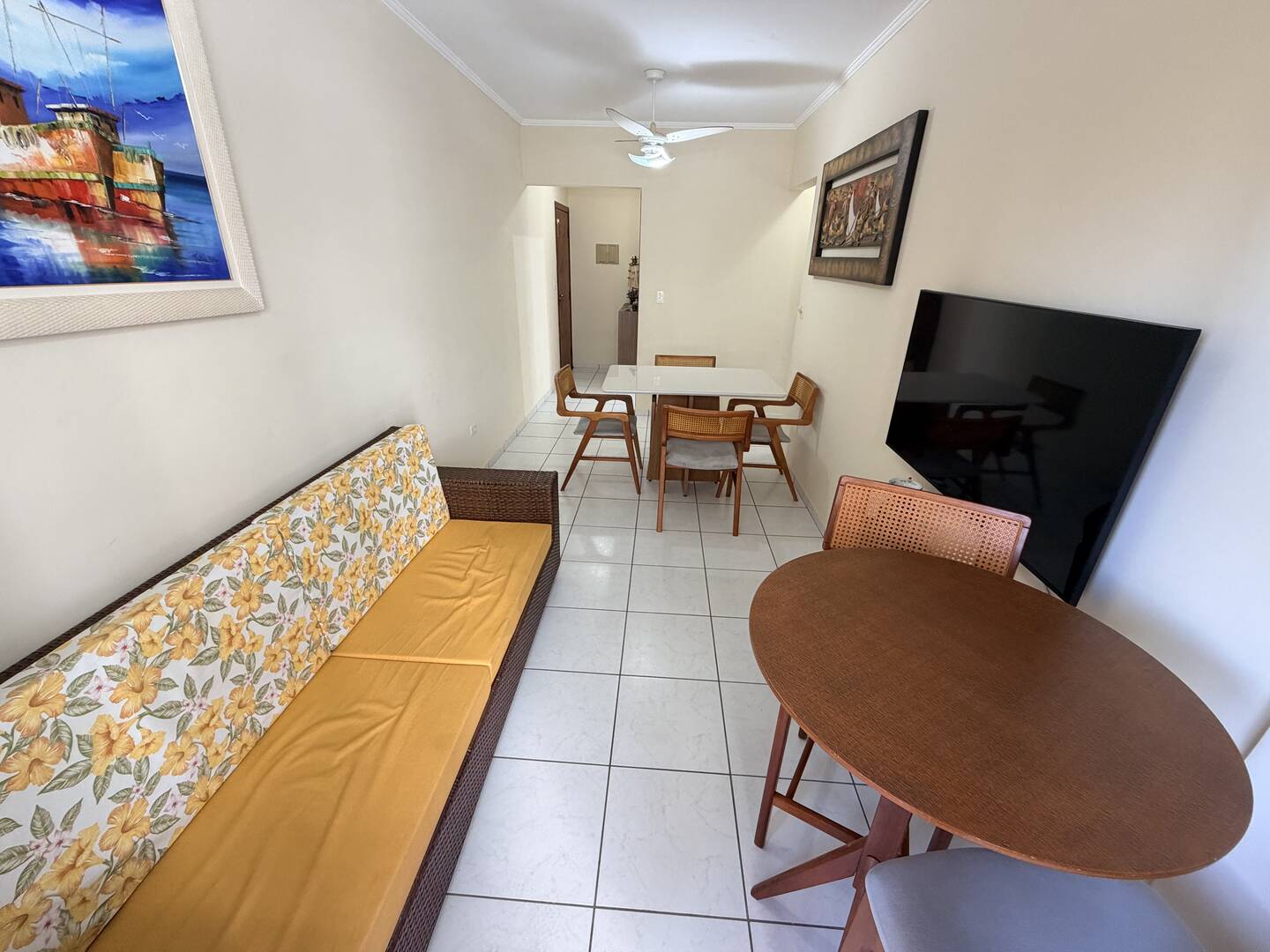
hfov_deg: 102.1
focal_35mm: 14
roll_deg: -1.2
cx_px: 635
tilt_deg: -23.7
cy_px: 476
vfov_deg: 85.7
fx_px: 514
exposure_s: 1/60
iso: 200
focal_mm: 2.22
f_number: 2.2
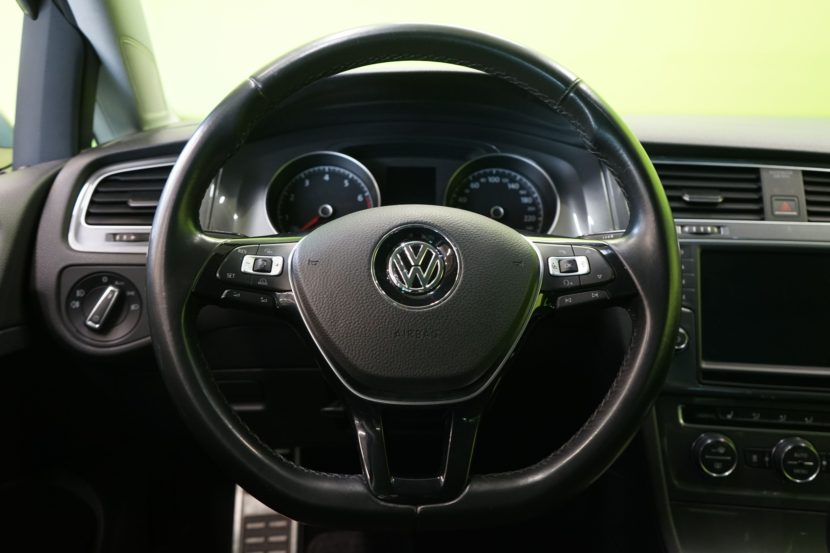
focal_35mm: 30
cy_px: 276
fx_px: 692
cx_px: 415
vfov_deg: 43.6
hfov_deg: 61.9
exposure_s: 1/20
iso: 1600
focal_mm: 30
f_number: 5
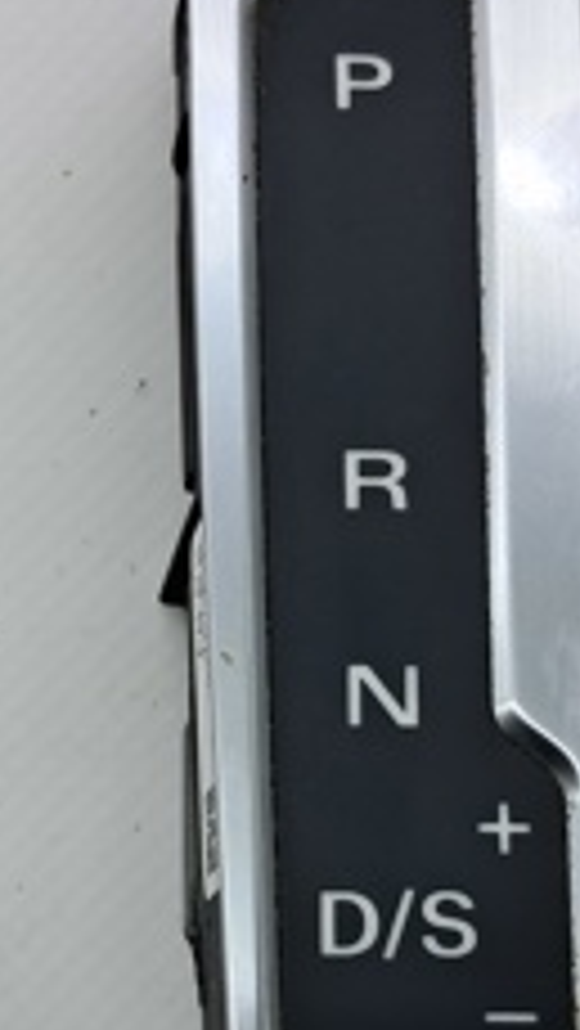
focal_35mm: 82
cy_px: 758
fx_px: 2239
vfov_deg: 25.6
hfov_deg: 14.7
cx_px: 225
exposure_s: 1/100
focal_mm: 4
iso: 50
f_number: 1.8
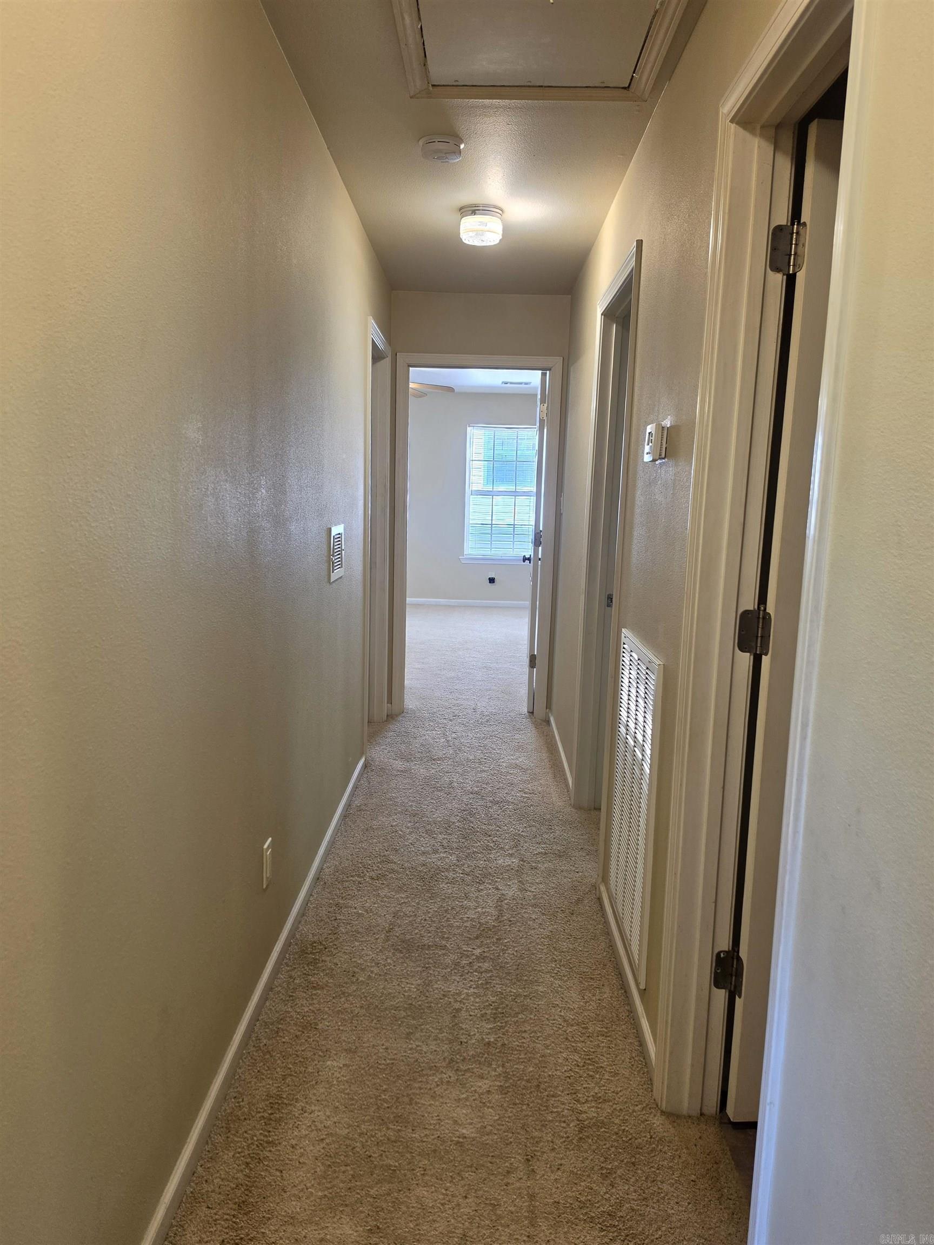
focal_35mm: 23
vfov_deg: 73.9
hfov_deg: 58.9
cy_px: 622
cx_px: 467
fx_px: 827
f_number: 1.4
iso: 125
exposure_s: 1/120
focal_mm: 6.5
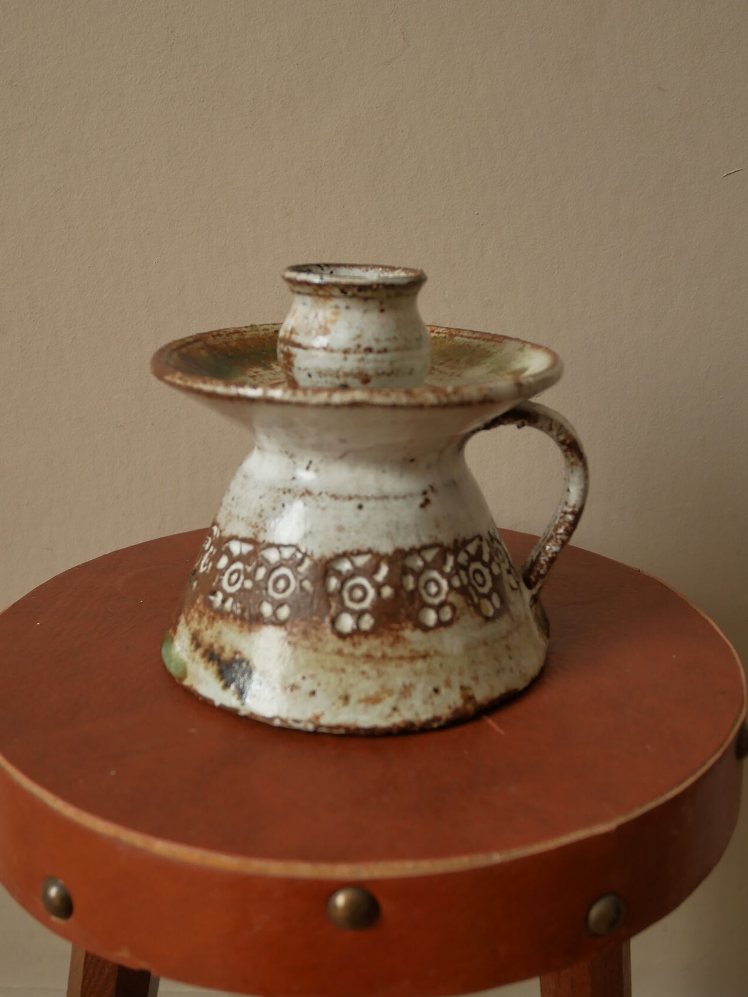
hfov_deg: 37.7
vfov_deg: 48.9
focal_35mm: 38
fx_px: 1095
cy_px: 459
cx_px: 367
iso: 400
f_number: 4
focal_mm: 16
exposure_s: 1/60
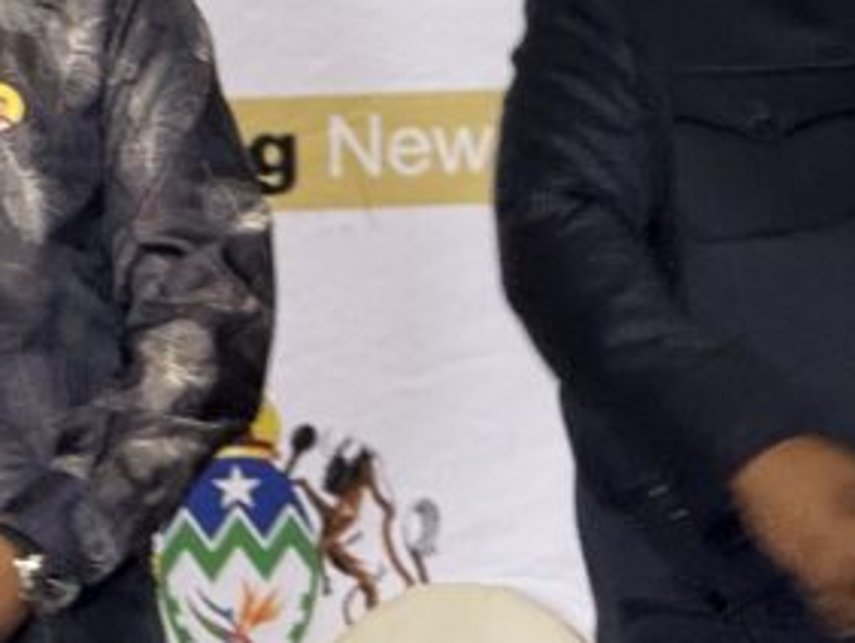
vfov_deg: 3.4
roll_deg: +1.1
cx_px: 891
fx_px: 10753
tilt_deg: +2.1
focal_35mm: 435
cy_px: 67
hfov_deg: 4.5
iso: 400
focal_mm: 15.66
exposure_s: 1/50
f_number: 2.8
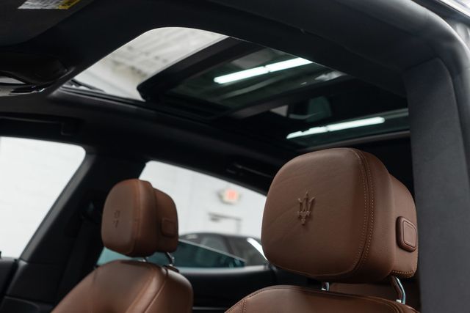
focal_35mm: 42
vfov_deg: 31.9
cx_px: 235
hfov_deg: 46.4
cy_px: 156
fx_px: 548
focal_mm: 28
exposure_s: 1/60
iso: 640
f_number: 3.2
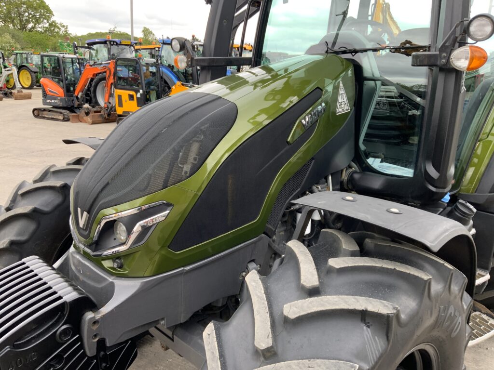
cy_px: 185
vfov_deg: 48.2
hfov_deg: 61.7
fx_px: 414
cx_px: 247
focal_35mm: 29
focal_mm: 3
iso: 25
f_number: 1.8
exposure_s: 1/122
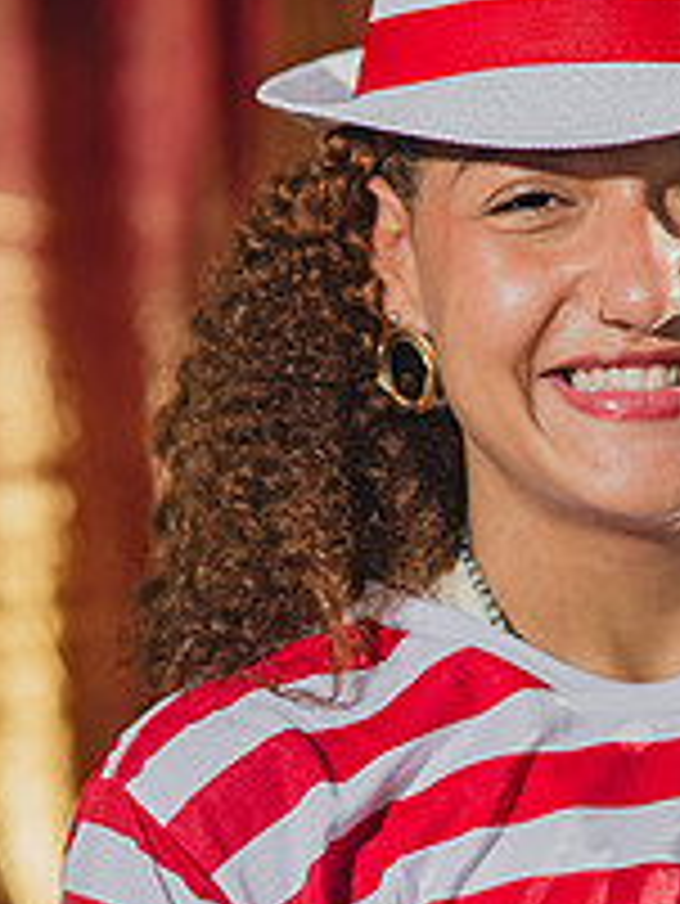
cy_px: 652
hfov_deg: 8.1
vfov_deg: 10.8
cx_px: 579
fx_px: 4788
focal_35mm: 183
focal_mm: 85
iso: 200
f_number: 2.5
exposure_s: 1/200
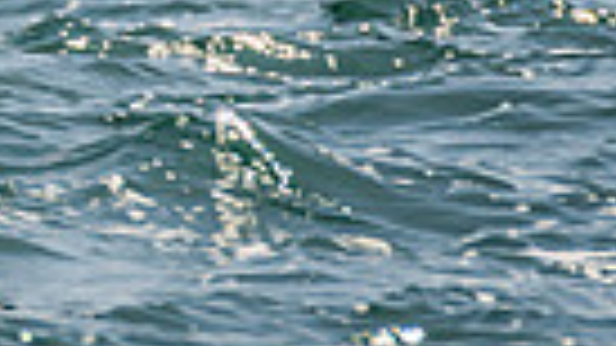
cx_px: -355
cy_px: -579
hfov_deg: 1.0
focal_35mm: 2249
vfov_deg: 0.5
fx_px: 36728
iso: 250
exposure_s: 1/1000
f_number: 8
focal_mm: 400
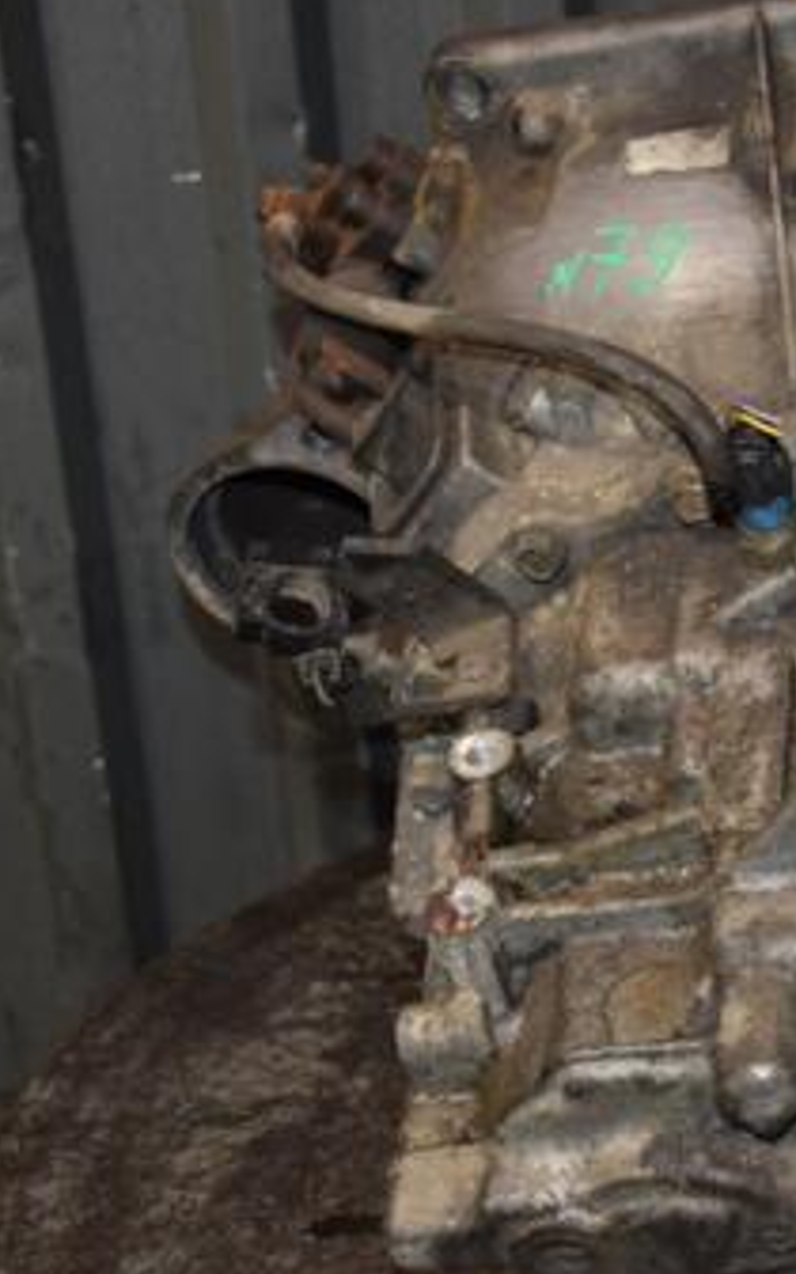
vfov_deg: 29.0
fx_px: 2464
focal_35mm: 71
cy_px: 709
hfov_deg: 17.8
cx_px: 823
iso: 800
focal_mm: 26
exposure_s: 1/60
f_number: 5
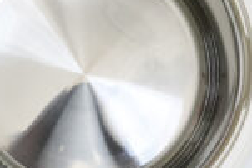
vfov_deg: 12.4
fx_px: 778
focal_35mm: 111
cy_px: 81
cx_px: 98
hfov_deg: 18.4
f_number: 16
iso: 6400
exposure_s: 1/160
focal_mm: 42
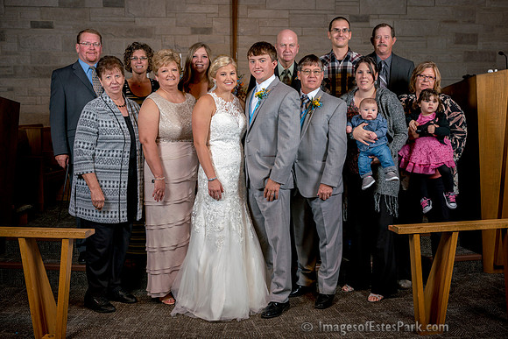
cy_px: 170
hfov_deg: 54.4
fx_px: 494
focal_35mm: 35
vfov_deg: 37.9
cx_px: 254
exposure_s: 1/60
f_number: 5.6
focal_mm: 35
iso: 250
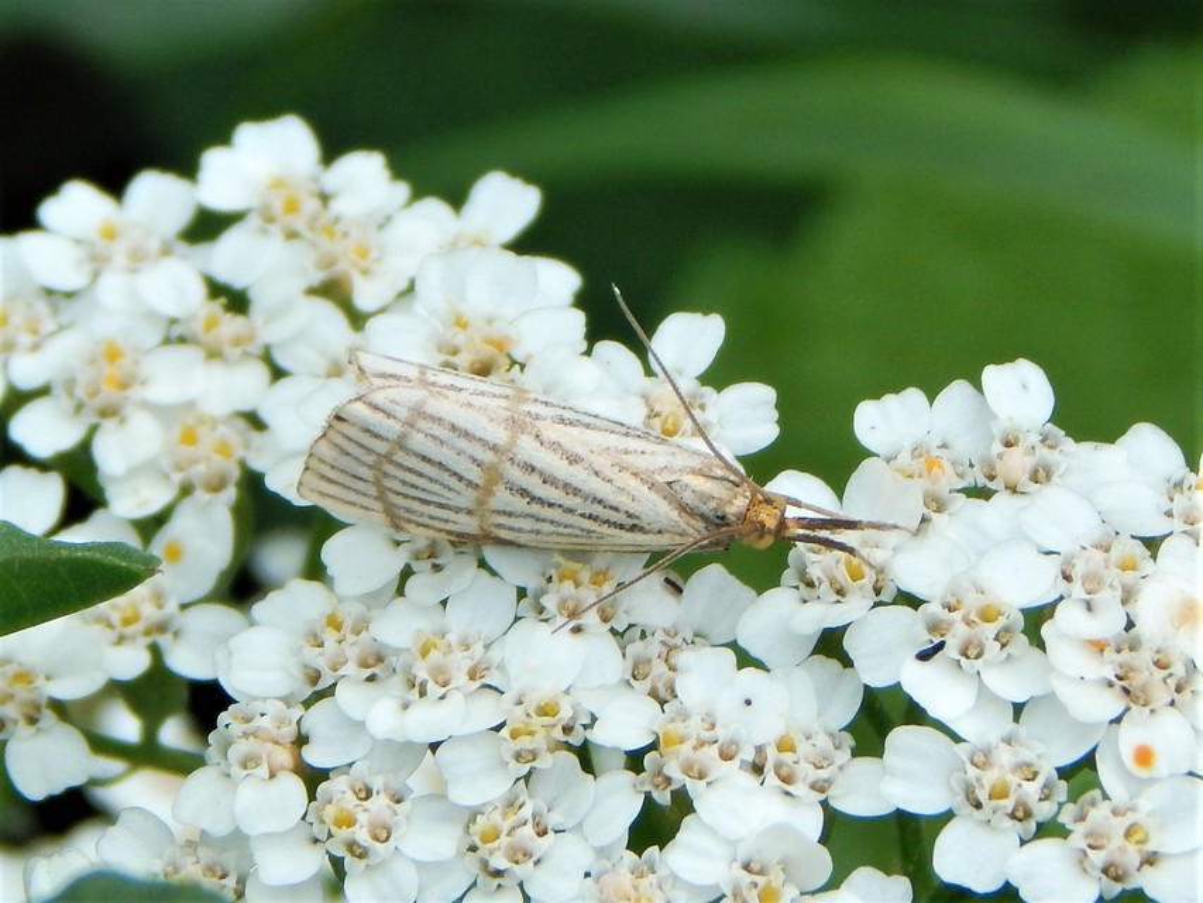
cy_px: 452
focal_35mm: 182
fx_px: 6326
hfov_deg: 10.9
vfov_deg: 8.2
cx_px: 602
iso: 125
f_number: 5.3
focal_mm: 32.8
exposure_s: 1/200
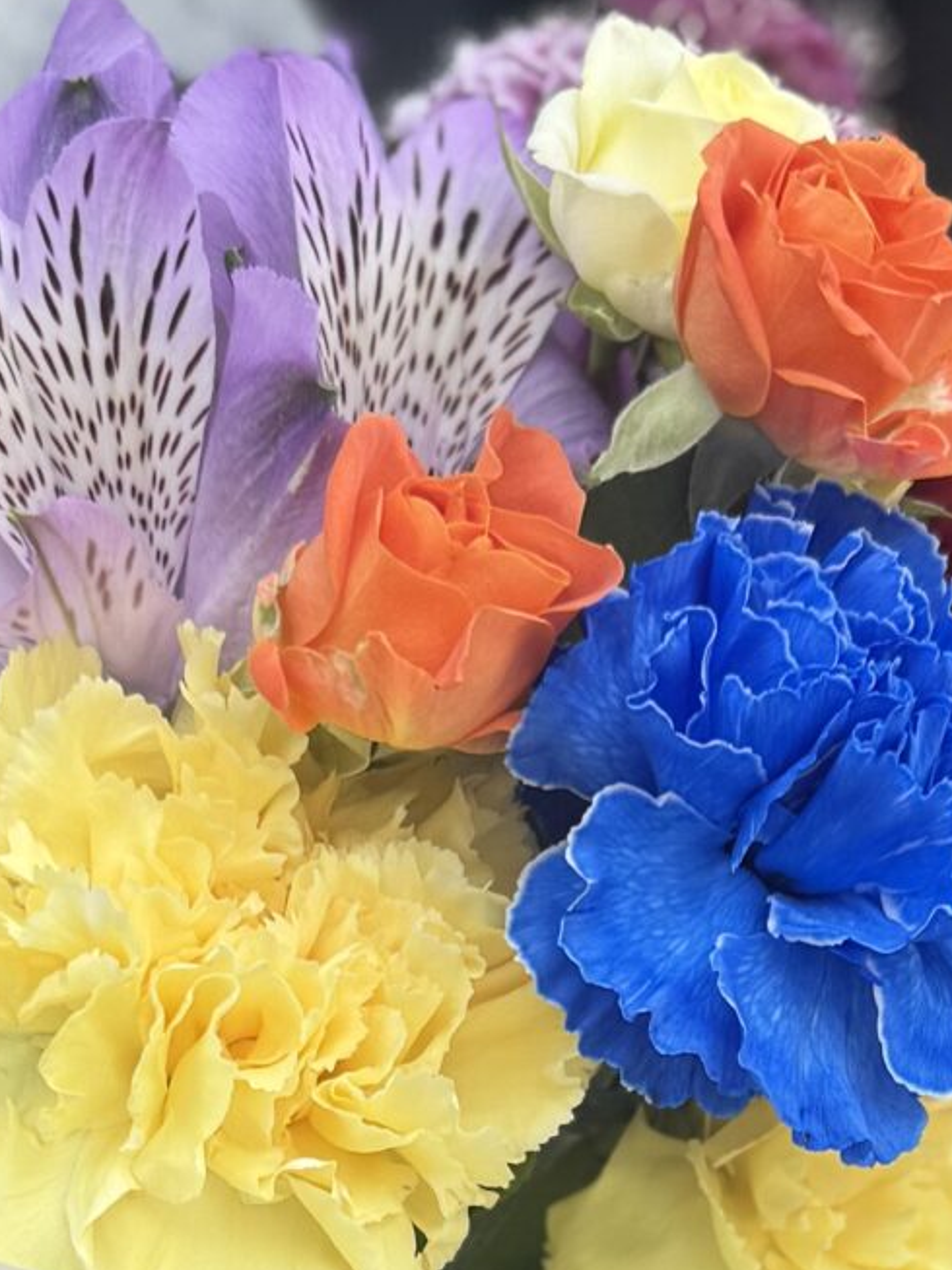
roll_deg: -4.0
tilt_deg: -24.3
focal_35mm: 94
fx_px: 3449
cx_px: 474
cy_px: 1748
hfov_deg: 15.7
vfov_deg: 19.0
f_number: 1.78
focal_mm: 6.76
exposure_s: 1/1261
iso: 80
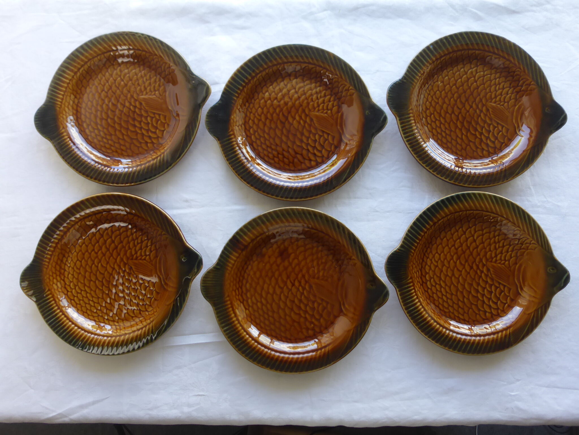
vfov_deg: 46.8
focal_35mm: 30
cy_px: 218
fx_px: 502
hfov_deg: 60.0
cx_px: 290
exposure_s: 1/60
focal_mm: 5.4
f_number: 3.6
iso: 160
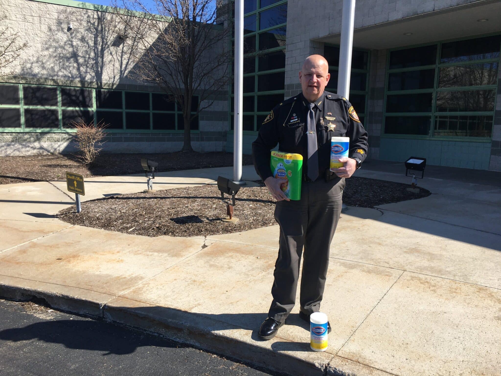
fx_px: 420
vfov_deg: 48.2
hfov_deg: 61.7
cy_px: 188
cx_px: 250
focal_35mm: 29
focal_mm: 4.15
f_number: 2.2
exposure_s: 1/986
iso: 25
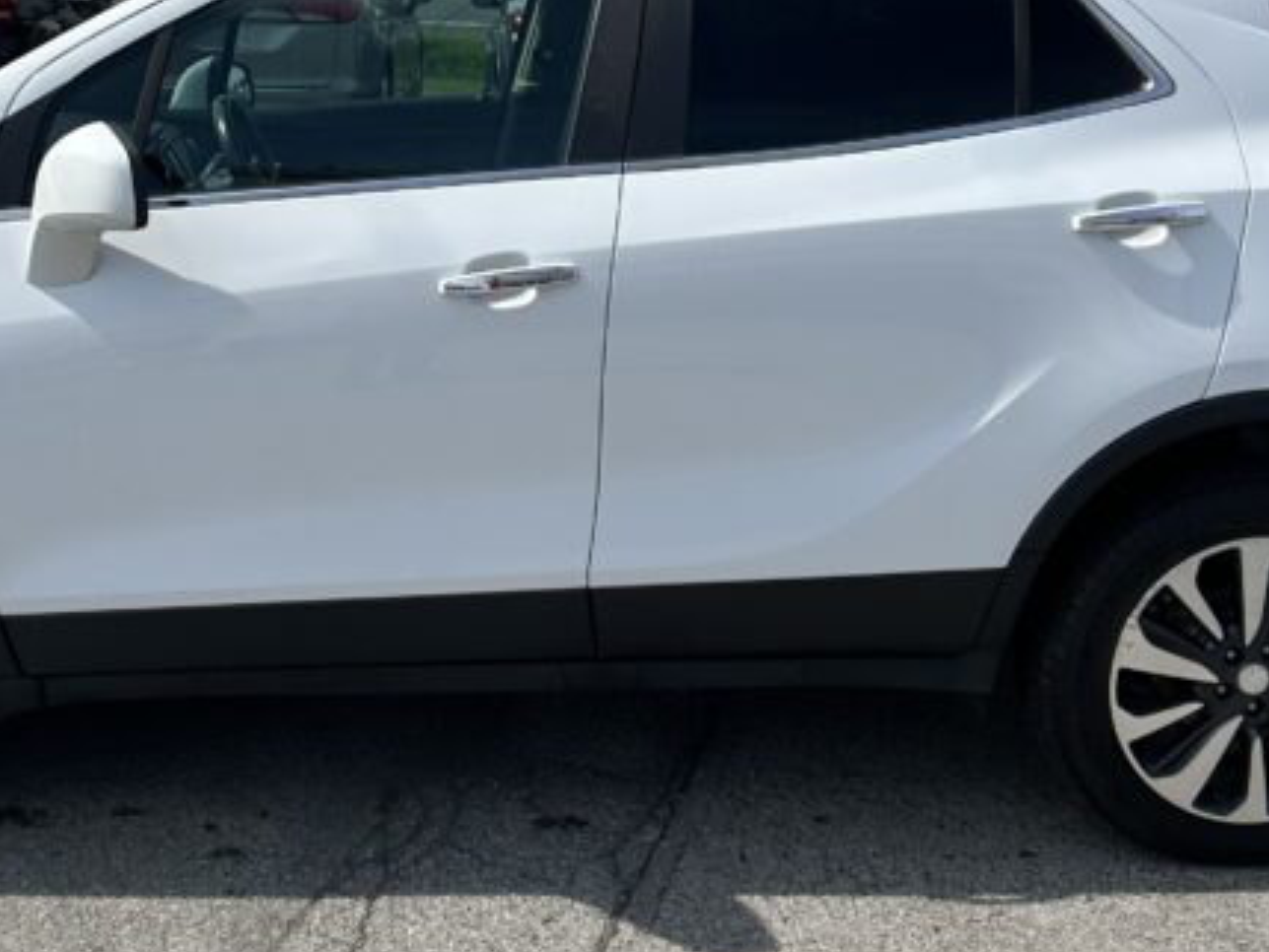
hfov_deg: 30.9
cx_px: 399
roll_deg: -2.4
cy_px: 139
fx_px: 2274
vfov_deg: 23.2
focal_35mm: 62
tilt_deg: -8.6
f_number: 1.5
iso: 50
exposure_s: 1/6211
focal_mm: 5.7
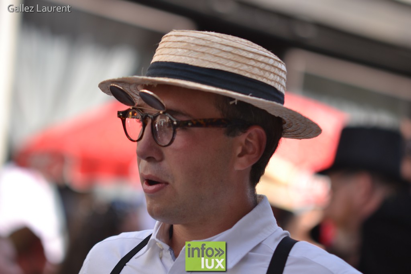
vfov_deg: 6.8
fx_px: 2312
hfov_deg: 10.2
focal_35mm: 202
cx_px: 206
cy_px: 137
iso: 100
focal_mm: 135
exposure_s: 1/500
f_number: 2.8
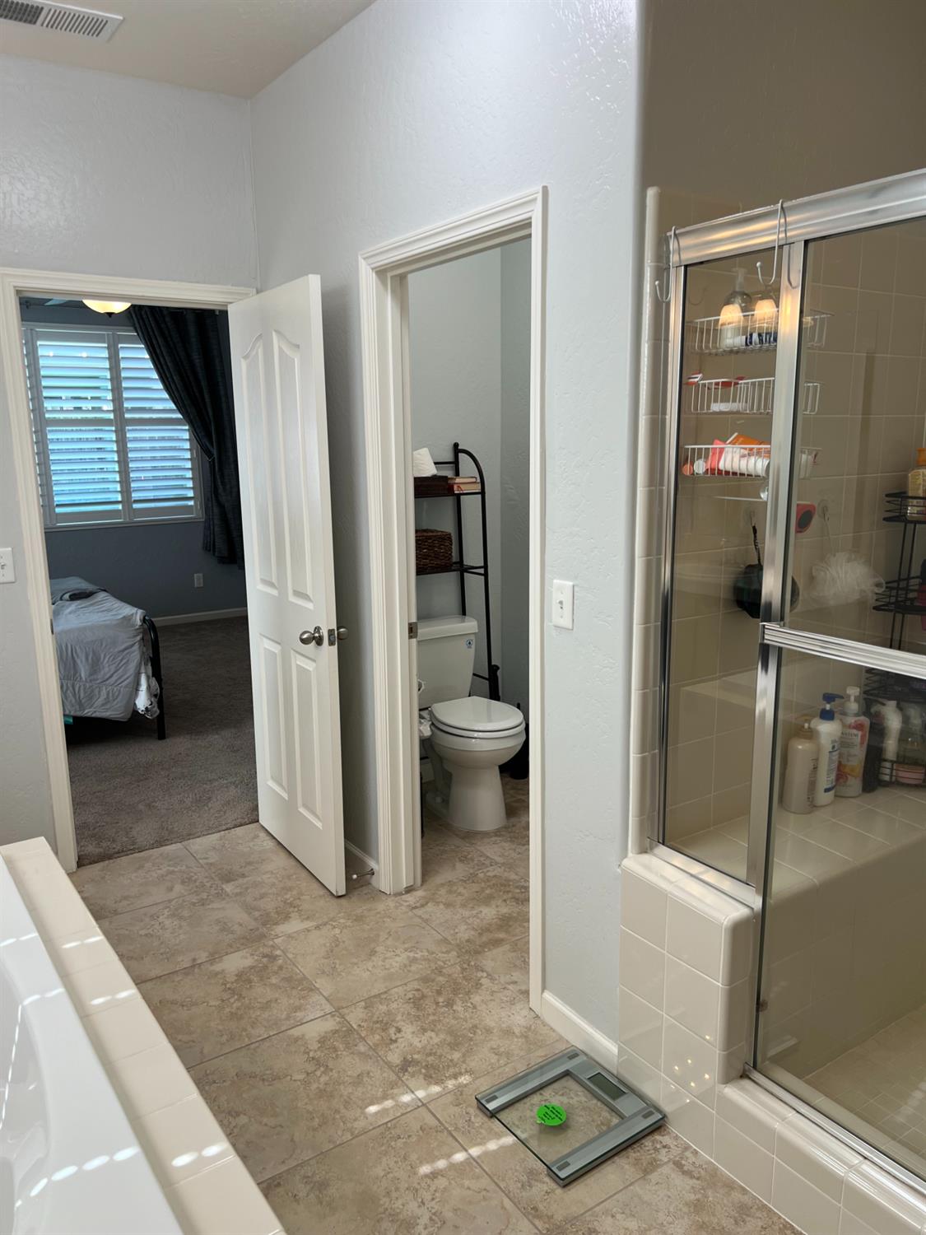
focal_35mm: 26
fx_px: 927
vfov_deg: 67.3
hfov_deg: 53.1
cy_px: 618
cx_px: 463
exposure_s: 1/120
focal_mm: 5.7
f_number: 1.5
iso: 40
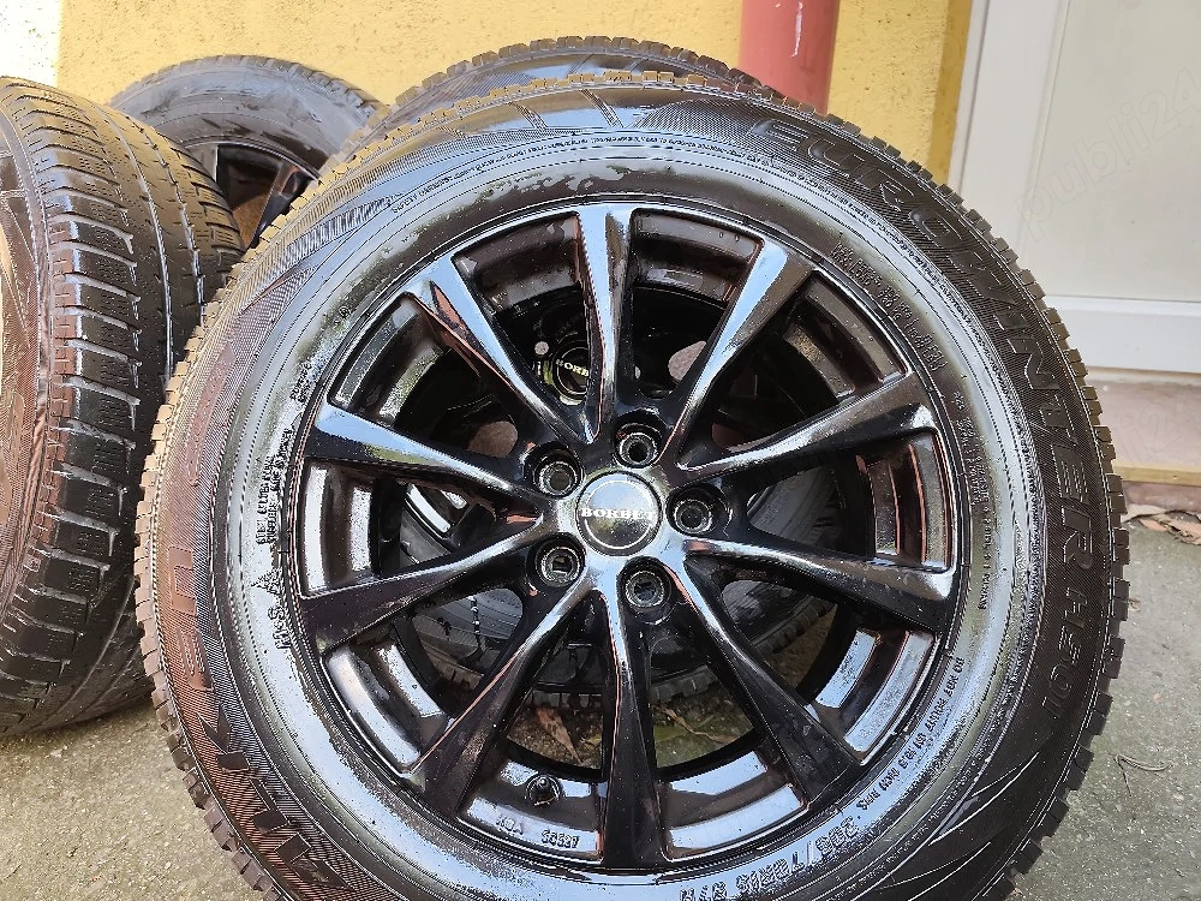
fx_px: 798
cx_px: 600
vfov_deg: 58.9
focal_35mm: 23
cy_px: 450
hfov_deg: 73.9
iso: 100
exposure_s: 1/100
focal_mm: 6.19
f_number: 1.65
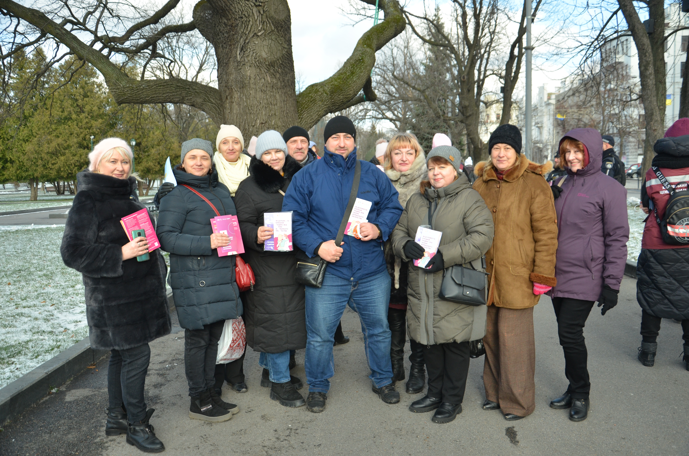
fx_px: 630
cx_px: 344
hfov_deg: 57.3
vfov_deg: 39.8
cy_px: 228
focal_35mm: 33
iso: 320
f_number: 5.6
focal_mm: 22
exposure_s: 1/500
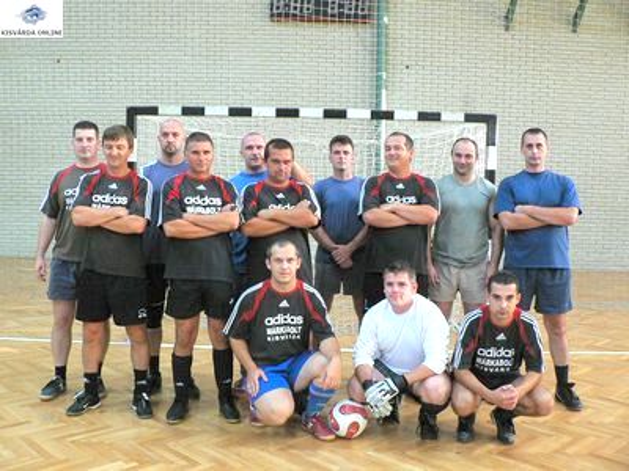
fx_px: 636
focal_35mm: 35
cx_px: 314
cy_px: 236
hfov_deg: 52.6
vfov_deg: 40.7
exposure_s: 1/40
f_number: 2.8
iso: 400
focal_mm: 6
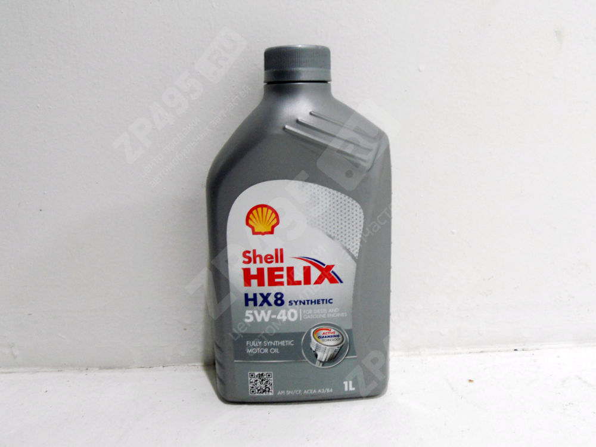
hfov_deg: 56.8
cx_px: 298
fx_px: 551
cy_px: 224
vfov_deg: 44.2
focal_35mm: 32
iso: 400
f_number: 3.5
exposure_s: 1/60
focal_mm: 5.8
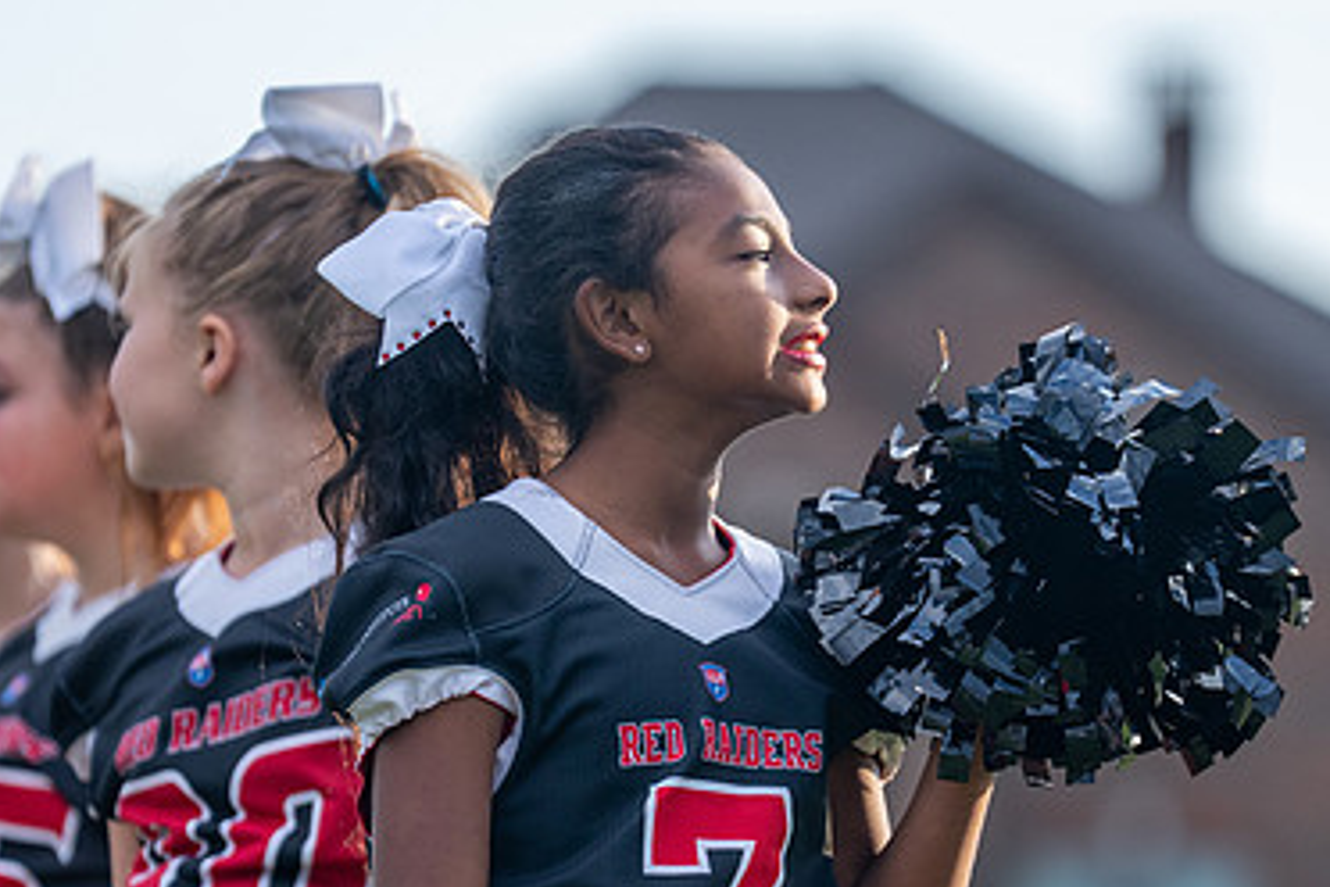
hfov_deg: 5.0
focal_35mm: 412
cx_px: 664
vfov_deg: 3.3
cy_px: 656
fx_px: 15220
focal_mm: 197
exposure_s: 1/1250
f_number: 2.8
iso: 250
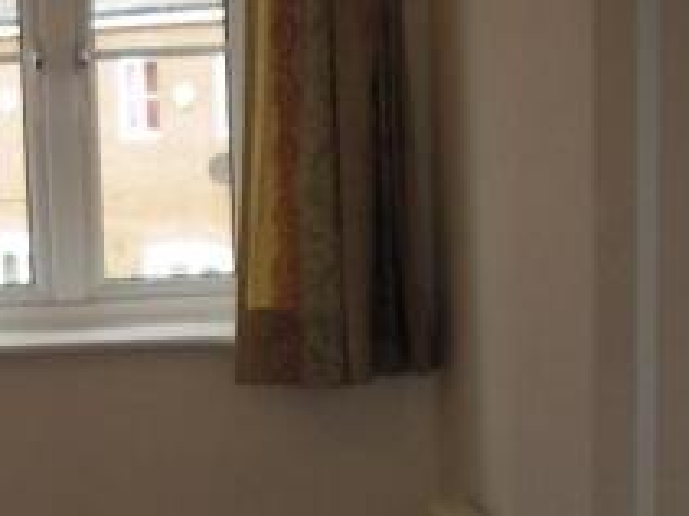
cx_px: 116
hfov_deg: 18.5
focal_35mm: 105
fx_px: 2089
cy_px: 606
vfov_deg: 13.7
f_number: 3.3
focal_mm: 6.3
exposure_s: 1/30
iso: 100
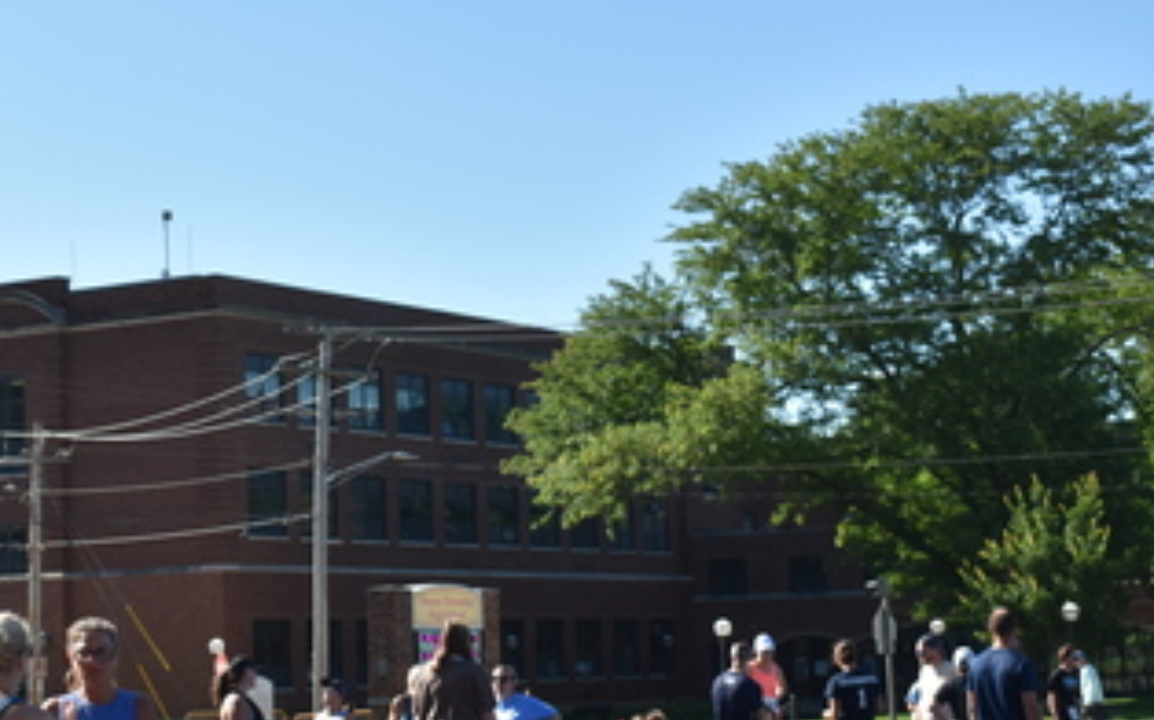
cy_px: 366
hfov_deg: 22.7
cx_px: 430
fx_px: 2861
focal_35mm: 91
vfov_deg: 14.4
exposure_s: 1/1600
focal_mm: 34
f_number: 6.3
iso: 400
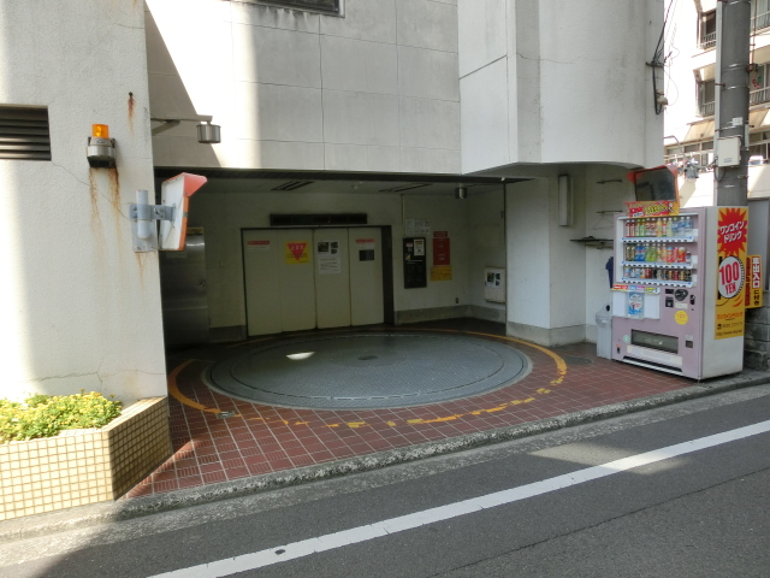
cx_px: 385
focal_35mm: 24
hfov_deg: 71.6
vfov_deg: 56.8
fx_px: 534
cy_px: 289
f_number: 3
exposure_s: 1/400
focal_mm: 4.24
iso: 80
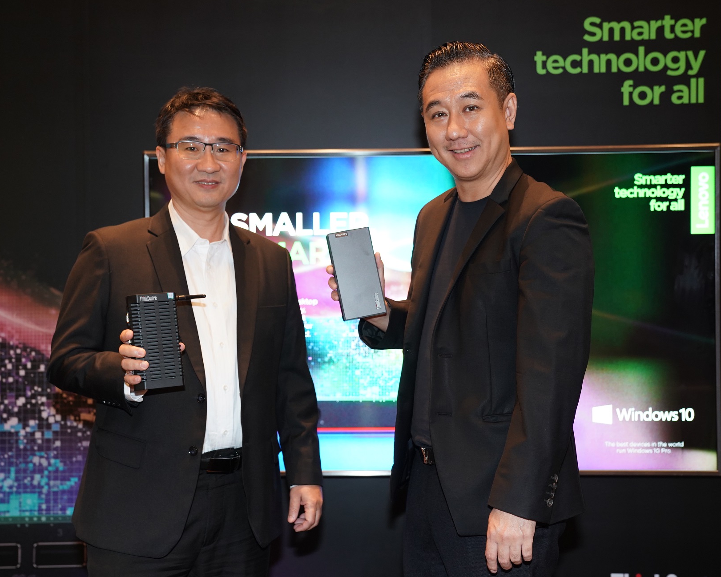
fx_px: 1046
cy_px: 287
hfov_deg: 38.0
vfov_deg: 30.8
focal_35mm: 49
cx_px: 350
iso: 1600
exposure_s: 1/40
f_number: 5
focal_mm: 43
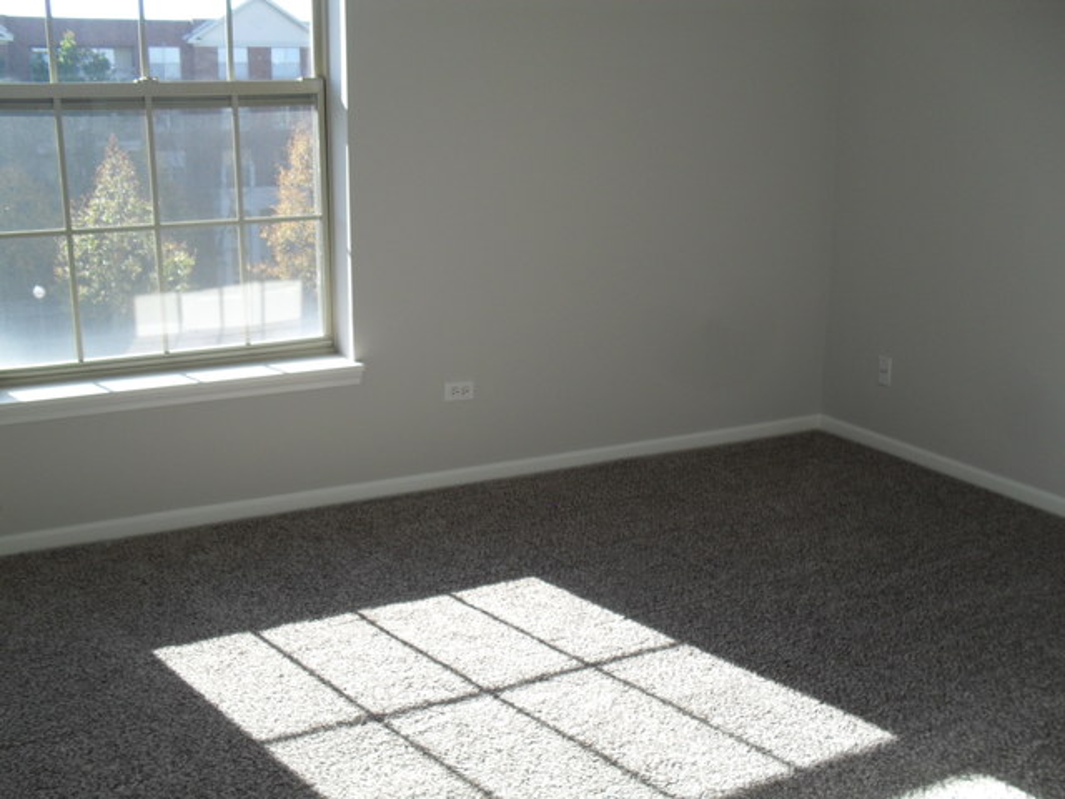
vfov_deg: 40.7
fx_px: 1077
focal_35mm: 35
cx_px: 532
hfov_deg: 52.6
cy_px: 400
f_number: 3.2
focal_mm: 6.3
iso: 100
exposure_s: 1/180
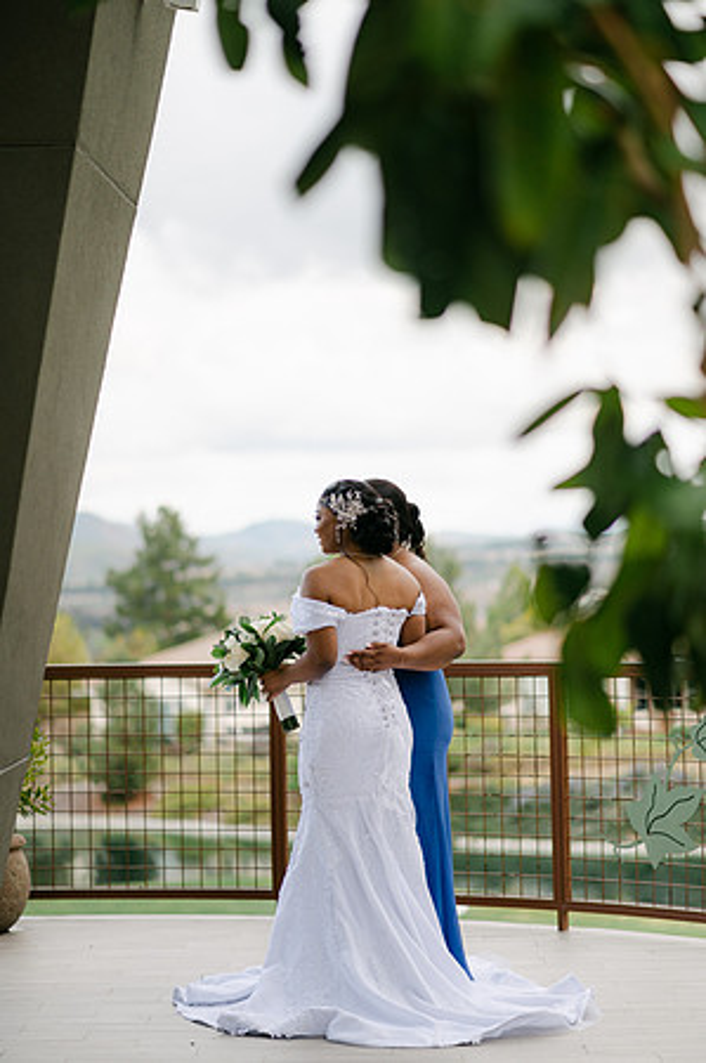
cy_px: 532
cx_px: 353
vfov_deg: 23.9
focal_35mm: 85
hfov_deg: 16.0
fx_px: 2506
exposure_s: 1/3200
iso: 100
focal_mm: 85
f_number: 2
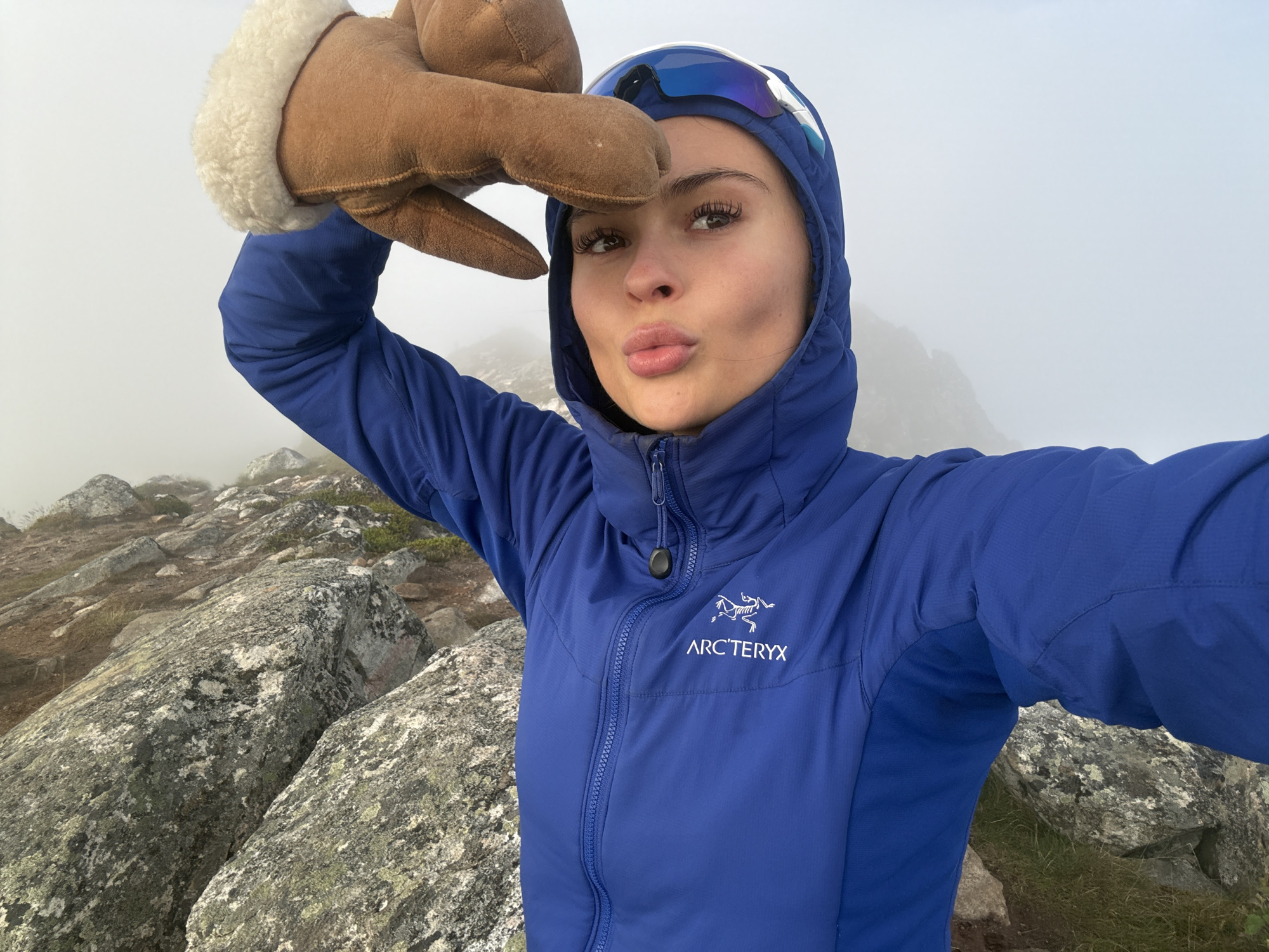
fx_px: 843
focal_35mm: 23
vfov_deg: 58.9
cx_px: 634
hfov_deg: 73.9
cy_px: 476
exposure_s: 1/422
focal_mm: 2.69
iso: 25
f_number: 1.9
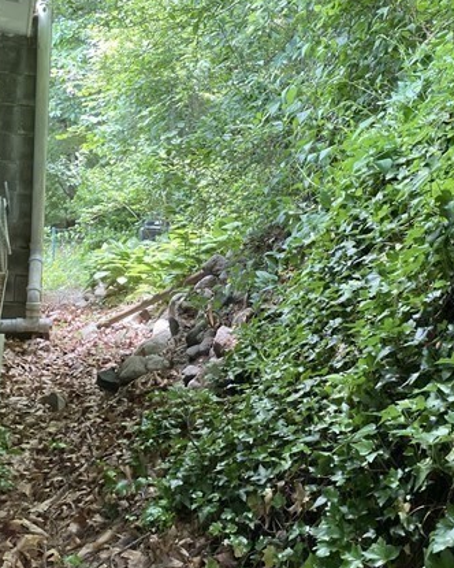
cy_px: 334
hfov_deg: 32.0
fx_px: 789
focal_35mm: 47
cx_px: 268
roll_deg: -4.1
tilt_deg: -10.9
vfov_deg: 39.4
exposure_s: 1/107
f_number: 1.6
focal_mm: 4.2
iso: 125
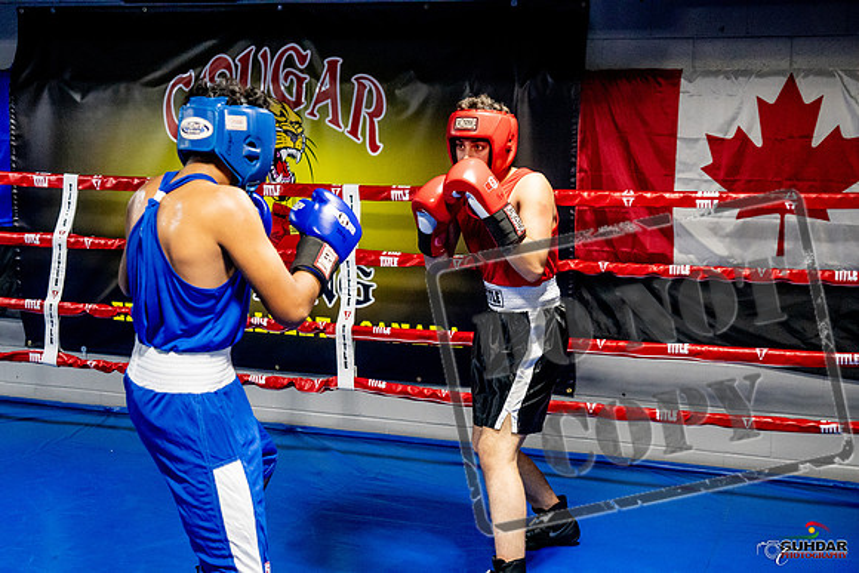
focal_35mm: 52
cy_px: 286
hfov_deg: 38.2
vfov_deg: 26.0
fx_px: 1241
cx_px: 430
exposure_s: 1/800
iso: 5000
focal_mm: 35
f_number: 2.8
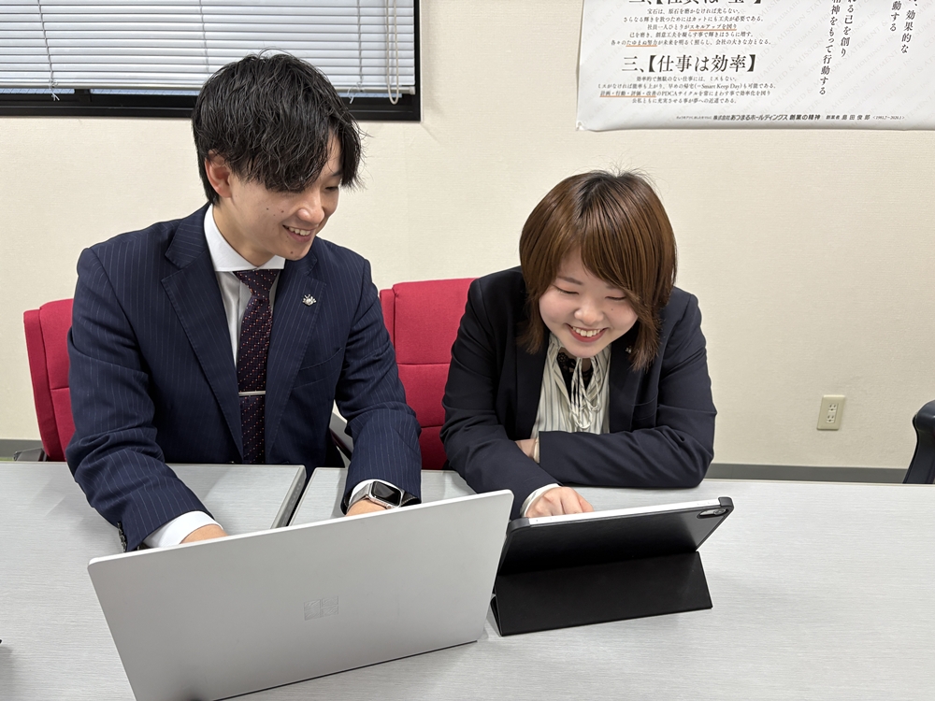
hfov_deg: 67.3
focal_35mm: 26
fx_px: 702
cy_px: 350
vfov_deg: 53.1
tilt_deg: -19.5
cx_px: 468
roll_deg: -0.2
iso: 200
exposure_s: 1/60
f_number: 1.6
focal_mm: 5.96
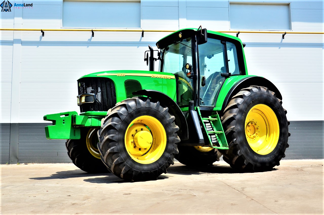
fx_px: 323
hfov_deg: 53.2
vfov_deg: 36.7
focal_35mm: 36
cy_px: 108
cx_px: 162
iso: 125
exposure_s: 1/400
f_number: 7.1
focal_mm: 24
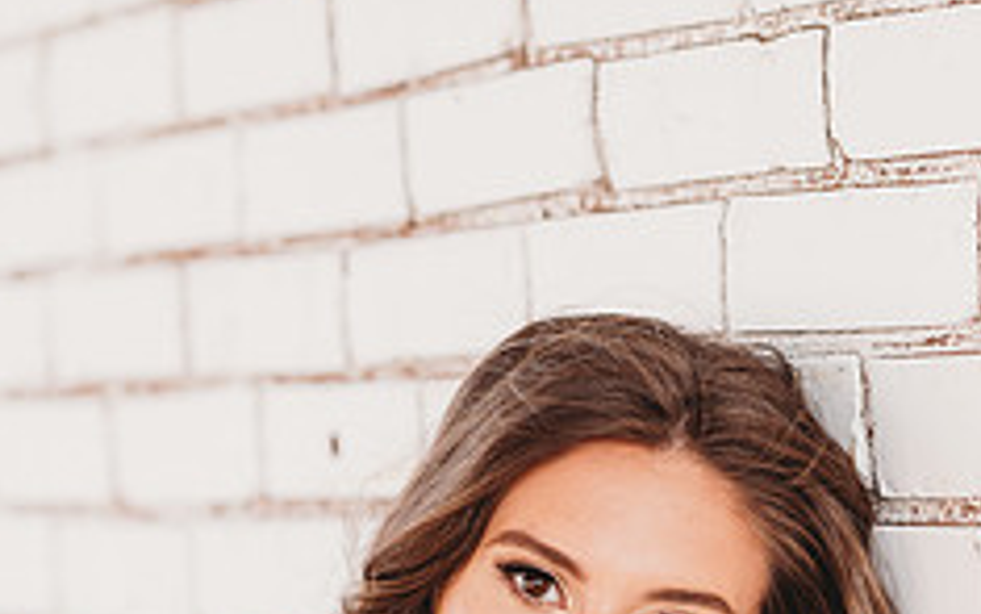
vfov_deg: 7.9
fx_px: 4439
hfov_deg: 12.6
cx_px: 618
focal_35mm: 166
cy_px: 643
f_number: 2.5
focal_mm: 85
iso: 100
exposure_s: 1/250
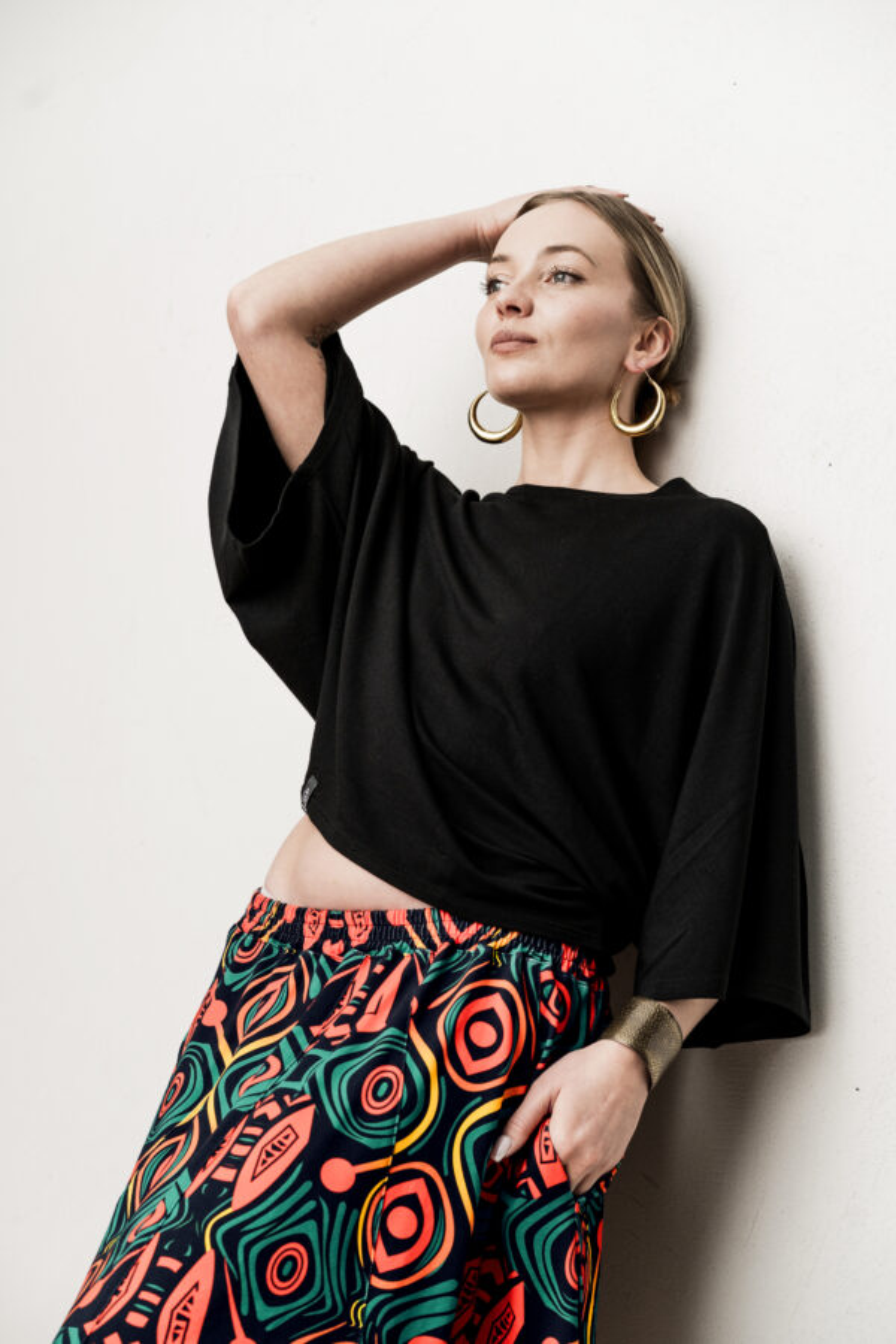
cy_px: 672
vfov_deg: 36.2
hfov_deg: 24.6
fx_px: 2053
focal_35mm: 55
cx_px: 448
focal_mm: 55
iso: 400
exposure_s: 1/200
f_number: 5
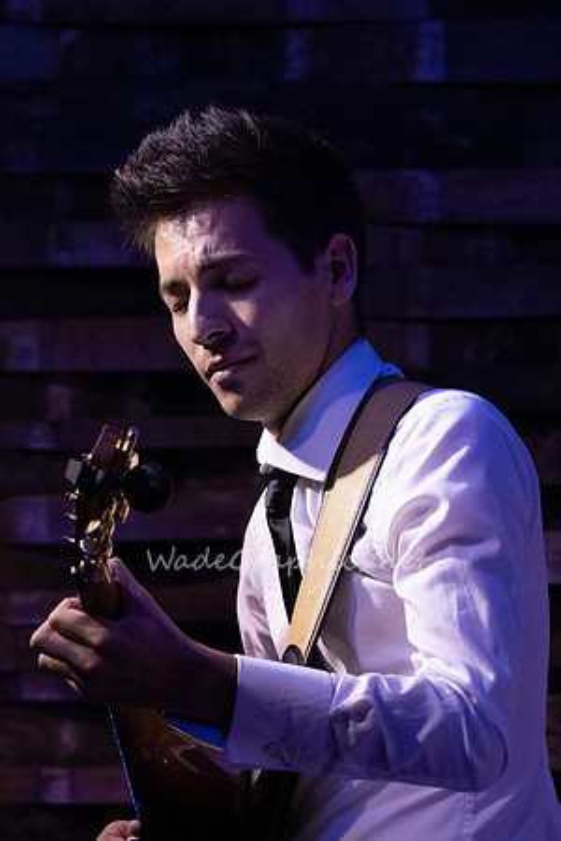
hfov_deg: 6.1
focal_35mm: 226
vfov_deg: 9.1
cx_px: 25
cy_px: 401
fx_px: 5277
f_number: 6.3
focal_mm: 144
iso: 6400
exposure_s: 1/200
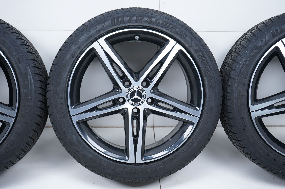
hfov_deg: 41.1
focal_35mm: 48
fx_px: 380
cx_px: 142
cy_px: 94
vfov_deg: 28.0
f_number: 7.1
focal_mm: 48
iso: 250
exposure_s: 1/125
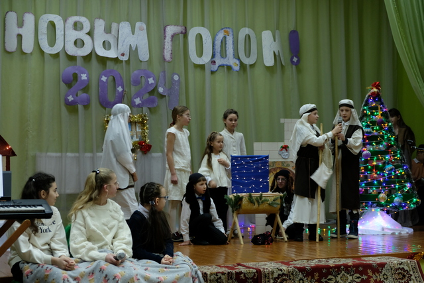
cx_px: 212
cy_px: 142
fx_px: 789
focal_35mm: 67
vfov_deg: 20.3
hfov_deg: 30.1
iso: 800
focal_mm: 44.4
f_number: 4
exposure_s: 1/30
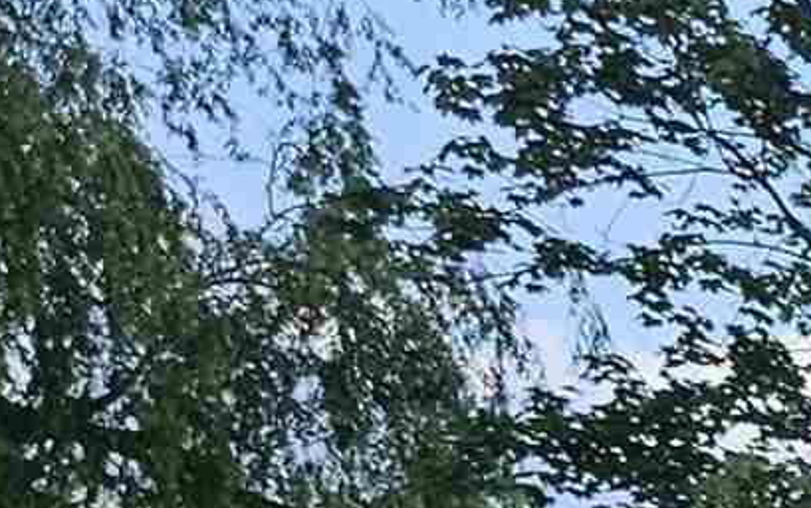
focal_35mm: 183
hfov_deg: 8.5
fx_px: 4046
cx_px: 2800
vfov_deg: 6.7
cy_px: 1351
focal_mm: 5.4
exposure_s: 1/572
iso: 25
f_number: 1.8
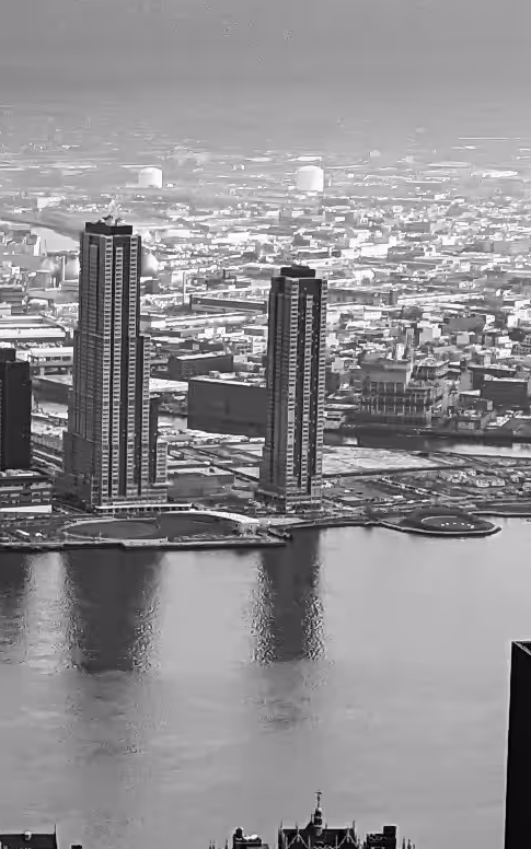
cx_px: -268
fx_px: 3103
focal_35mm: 134
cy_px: 546
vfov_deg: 15.6
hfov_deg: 9.5
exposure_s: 1/803
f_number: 1.85
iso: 67
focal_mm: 6.81
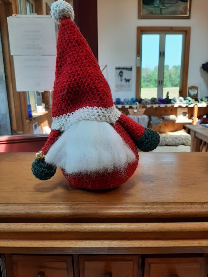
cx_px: 104
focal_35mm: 26
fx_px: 208
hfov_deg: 53.1
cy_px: 138
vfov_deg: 67.3
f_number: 1.7
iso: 40
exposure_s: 1/123
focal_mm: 3.93
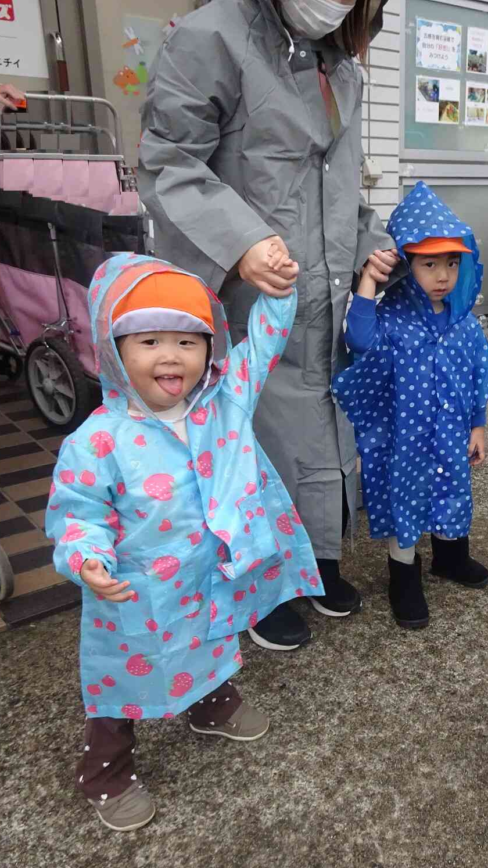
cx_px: 507
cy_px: 435
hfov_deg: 30.8
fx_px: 805
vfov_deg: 56.6
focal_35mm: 35
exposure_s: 1/250
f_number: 3.5
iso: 500
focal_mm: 4.1
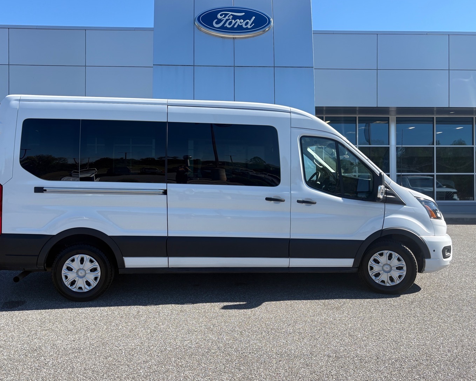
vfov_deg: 48.5
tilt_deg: +0.7
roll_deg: +1.2
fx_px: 423
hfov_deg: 58.7
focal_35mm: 30
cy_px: 180
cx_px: 219
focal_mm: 5.96
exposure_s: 1/1953
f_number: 1.6
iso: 50
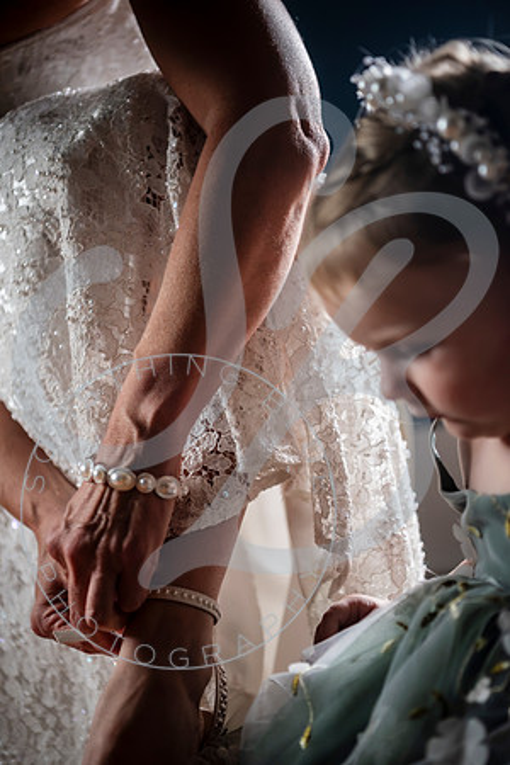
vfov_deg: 28.8
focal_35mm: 70
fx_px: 1487
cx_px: 255
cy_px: 382
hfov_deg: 19.5
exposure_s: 1/160
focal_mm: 70
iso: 1600
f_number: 2.8
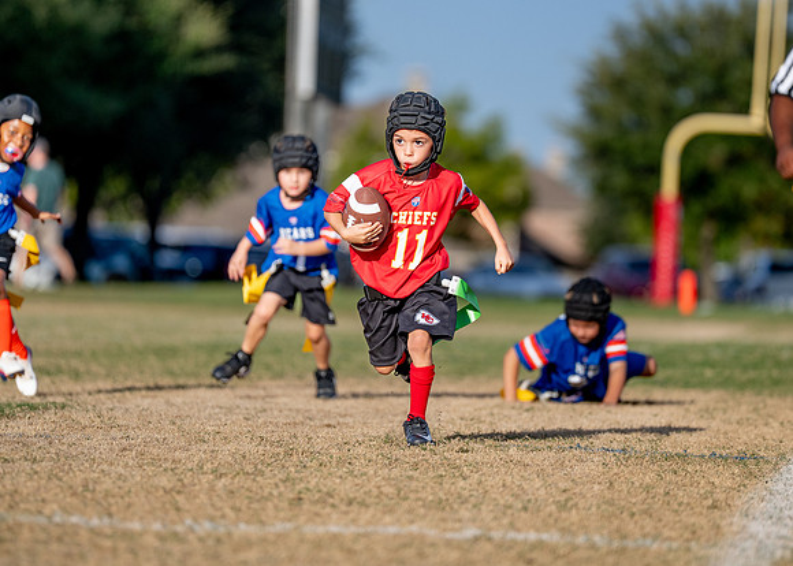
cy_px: 253
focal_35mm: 280
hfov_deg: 7.2
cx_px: 406
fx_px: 6305
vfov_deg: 5.1
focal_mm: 200
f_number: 2.8
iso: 250
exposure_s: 1/5000
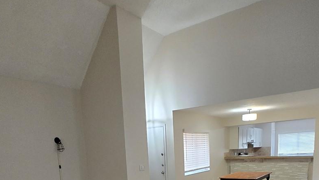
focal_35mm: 29
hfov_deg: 66.0
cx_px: 149
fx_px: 245
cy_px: 196
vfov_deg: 34.9
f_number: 2.2
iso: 400
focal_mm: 1.7
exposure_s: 1/60
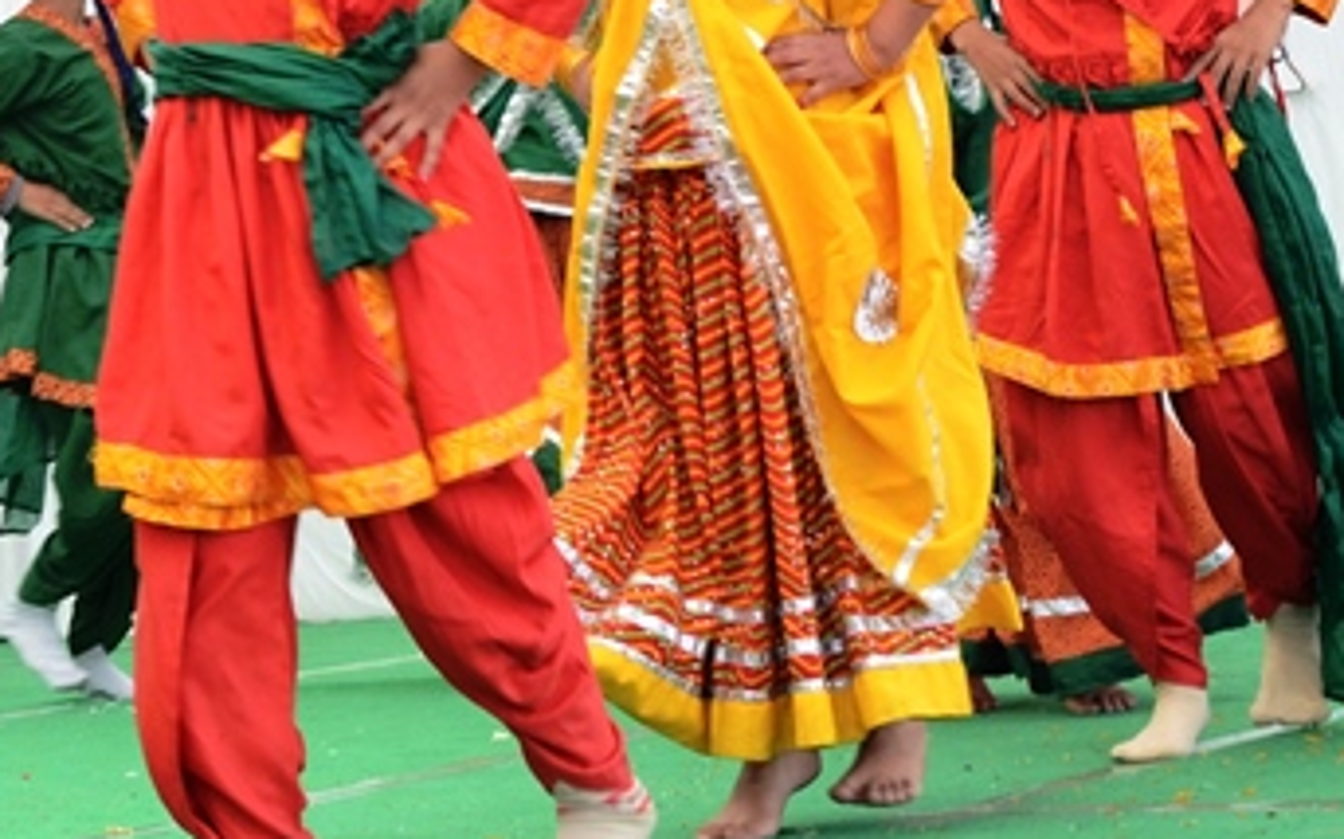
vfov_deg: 9.6
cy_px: 141
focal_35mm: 136
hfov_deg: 15.1
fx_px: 4979
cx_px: 22
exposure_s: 1/160
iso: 500
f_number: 6.3
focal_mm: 45
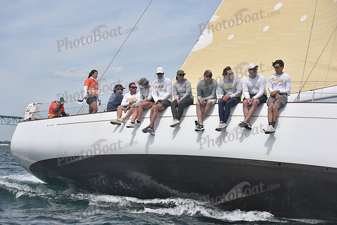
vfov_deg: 19.5
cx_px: 168
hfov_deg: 28.8
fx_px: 655
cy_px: 112
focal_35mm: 70
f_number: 6.3
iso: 320
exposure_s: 1/800
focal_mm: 70
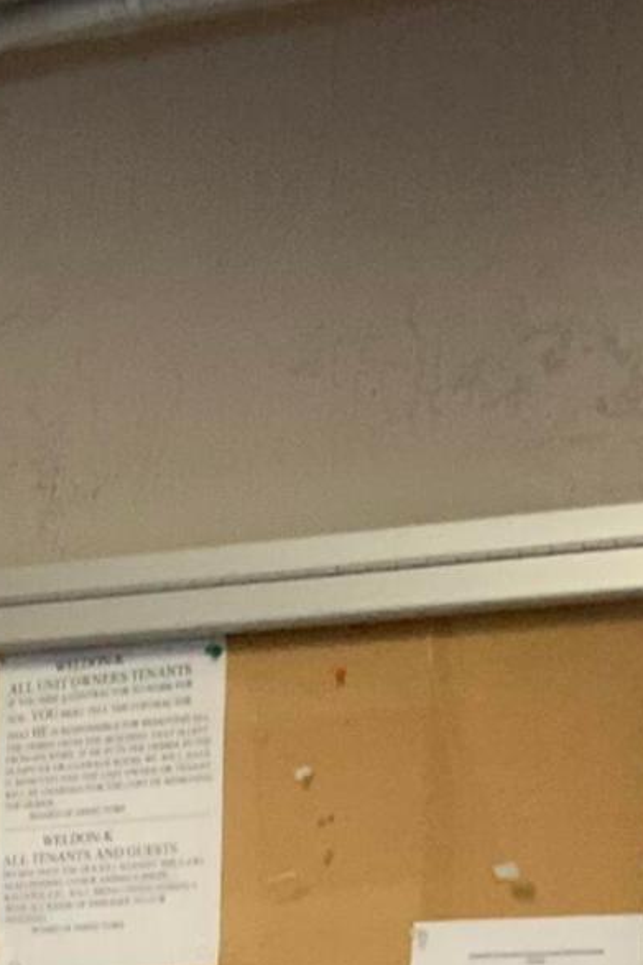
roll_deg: -0.2
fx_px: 3967
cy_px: 1670
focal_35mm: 148
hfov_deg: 8.9
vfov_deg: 12.8
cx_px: -495
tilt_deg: -8.1
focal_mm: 3
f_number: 1.8
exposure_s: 1/60
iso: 100
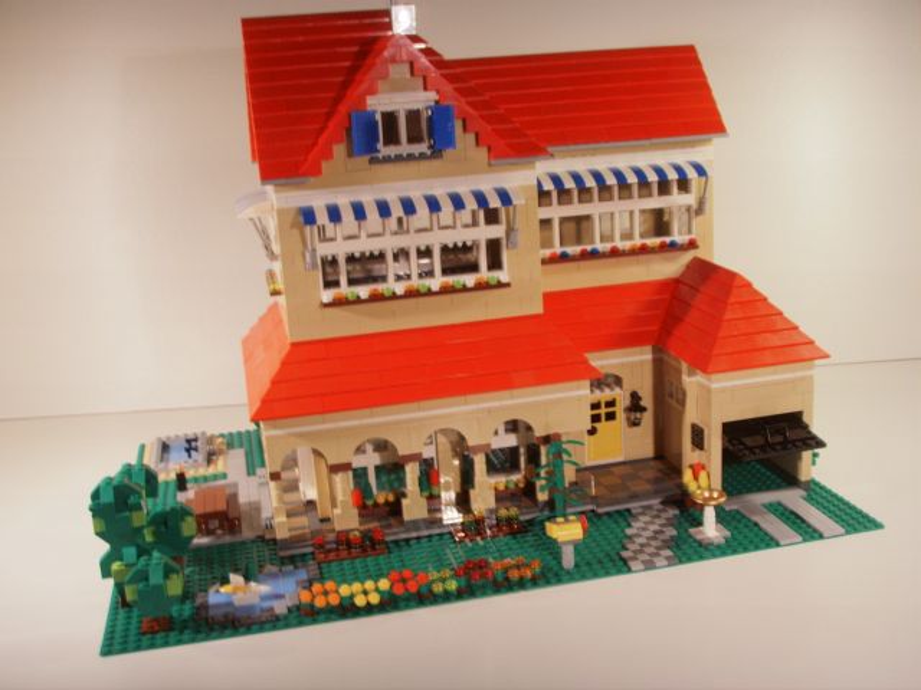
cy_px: 345
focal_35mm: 39
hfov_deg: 47.9
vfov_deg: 36.8
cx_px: 460
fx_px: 1038
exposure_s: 1/10
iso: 63
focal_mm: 6.6
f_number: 3.5
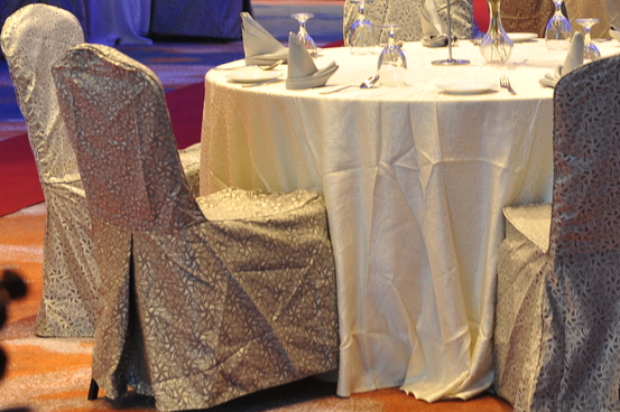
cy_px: 57
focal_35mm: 162
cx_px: 505
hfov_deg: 12.6
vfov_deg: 8.4
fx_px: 2788
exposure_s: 1/50
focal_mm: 70
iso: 2000
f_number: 4
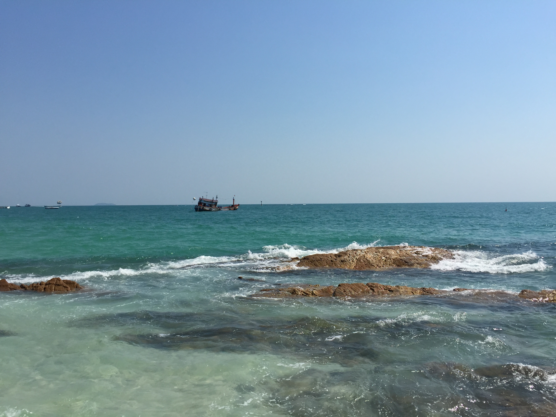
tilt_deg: -0.3
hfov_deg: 61.7
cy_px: 208
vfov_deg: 48.2
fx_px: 466
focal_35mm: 29
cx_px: 278
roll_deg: -0.6
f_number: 2.2
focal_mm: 4.15
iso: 32
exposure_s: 1/4405
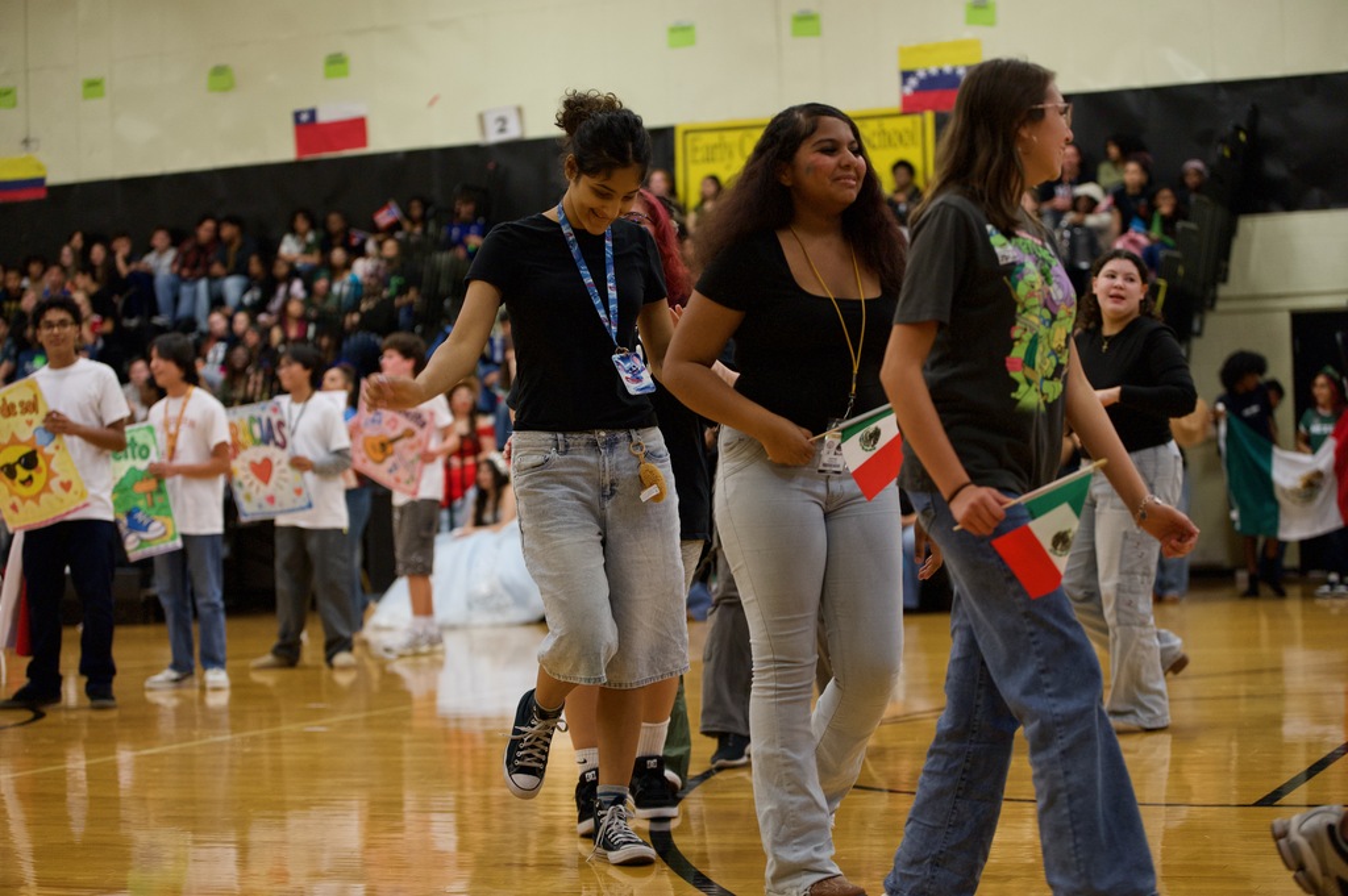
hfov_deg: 28.9
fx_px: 2619
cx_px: 674
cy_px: 448
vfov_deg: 19.4
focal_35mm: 70
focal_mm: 70
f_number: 2.8
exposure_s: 1/250
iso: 2500
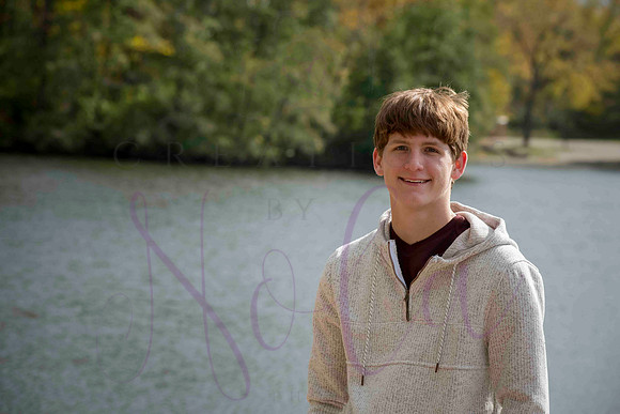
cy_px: 207
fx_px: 2325
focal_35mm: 135
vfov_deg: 10.2
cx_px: 310
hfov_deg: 15.2
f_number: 8
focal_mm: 135
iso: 800
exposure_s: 1/1250
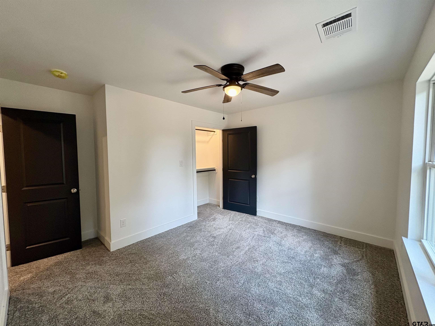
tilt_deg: -3.0
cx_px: 218
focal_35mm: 14
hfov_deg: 102.1
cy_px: 163
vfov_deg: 85.7
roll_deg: +1.4
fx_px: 176
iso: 125
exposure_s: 1/60
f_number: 2.2
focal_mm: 2.22
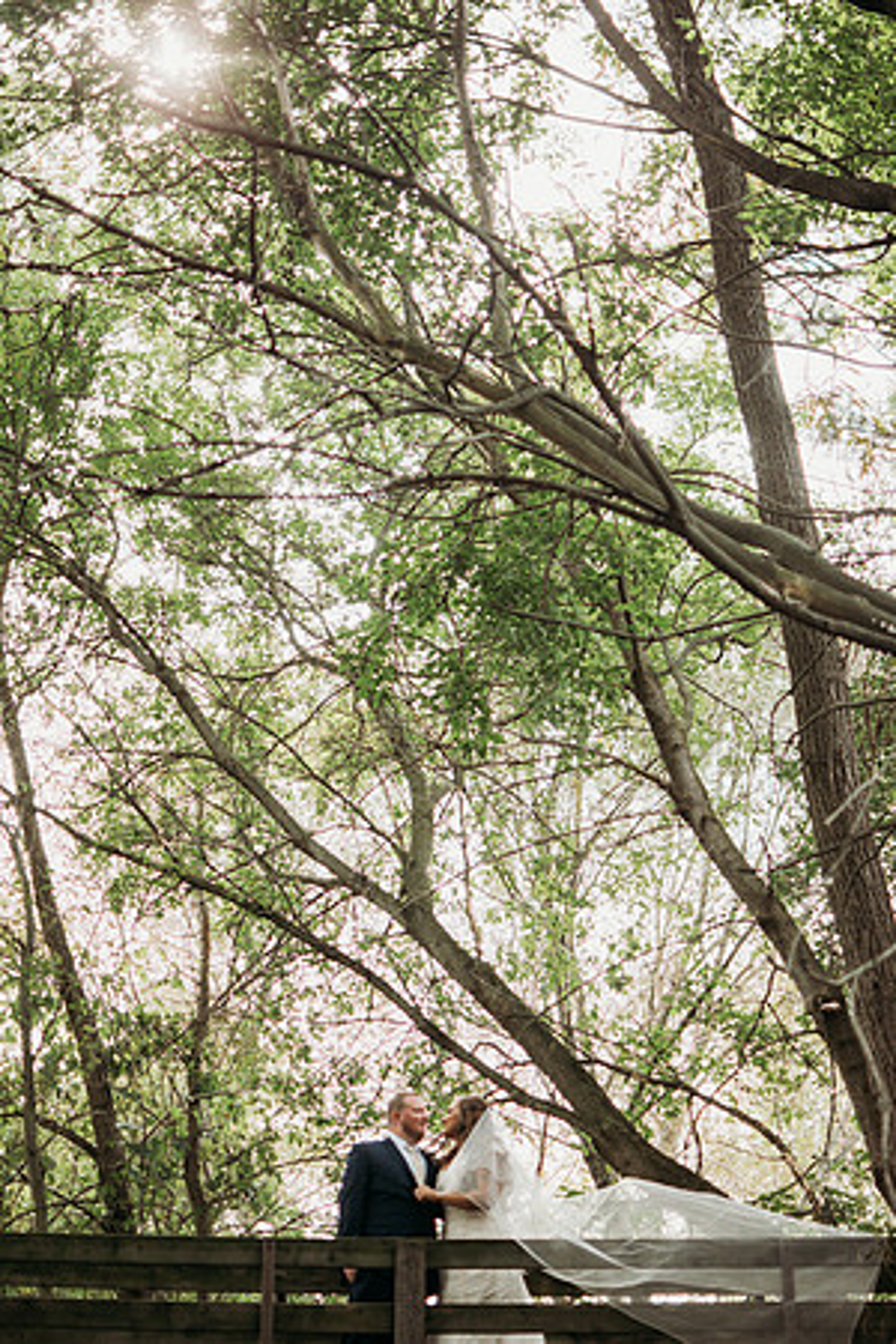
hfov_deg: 25.8
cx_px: 448
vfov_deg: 37.9
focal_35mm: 52
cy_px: 672
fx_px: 1960
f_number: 1.8
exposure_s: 1/3200
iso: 400
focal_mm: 35
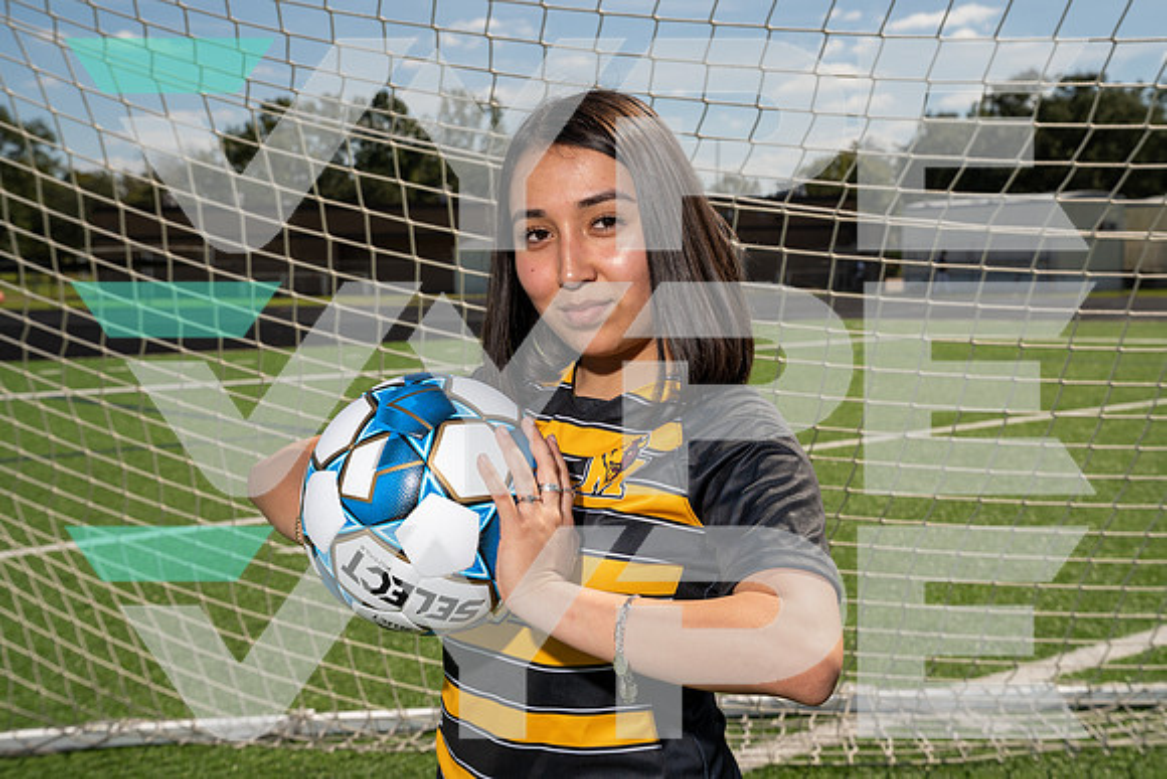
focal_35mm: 49
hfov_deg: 40.3
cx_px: 584
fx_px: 1589
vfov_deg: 27.5
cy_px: 390
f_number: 8
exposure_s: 1/250
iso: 100
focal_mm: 49
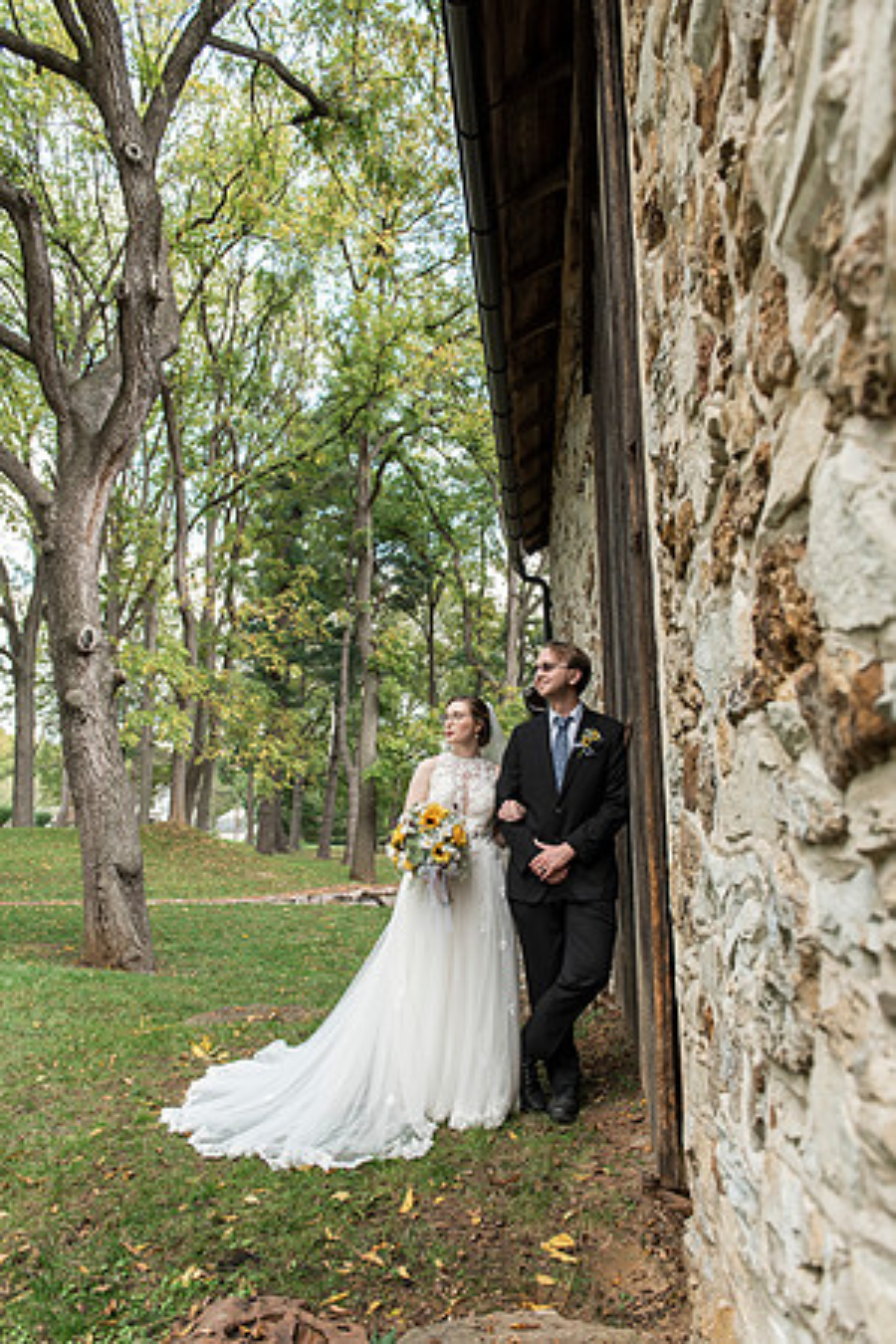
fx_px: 1008
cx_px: 448
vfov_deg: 67.4
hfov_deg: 47.9
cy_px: 672
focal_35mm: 27
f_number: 4
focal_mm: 27
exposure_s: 1/500
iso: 400
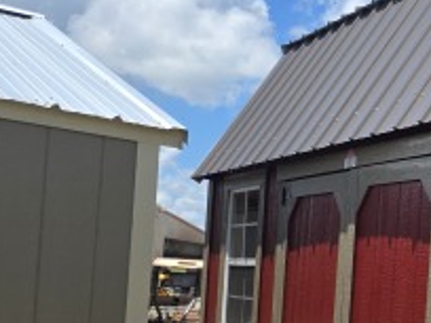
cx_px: 666
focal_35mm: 72
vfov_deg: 20.0
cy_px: 300
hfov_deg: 21.9
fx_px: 896
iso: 80
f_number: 1.7
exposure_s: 1/4766
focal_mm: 6.3
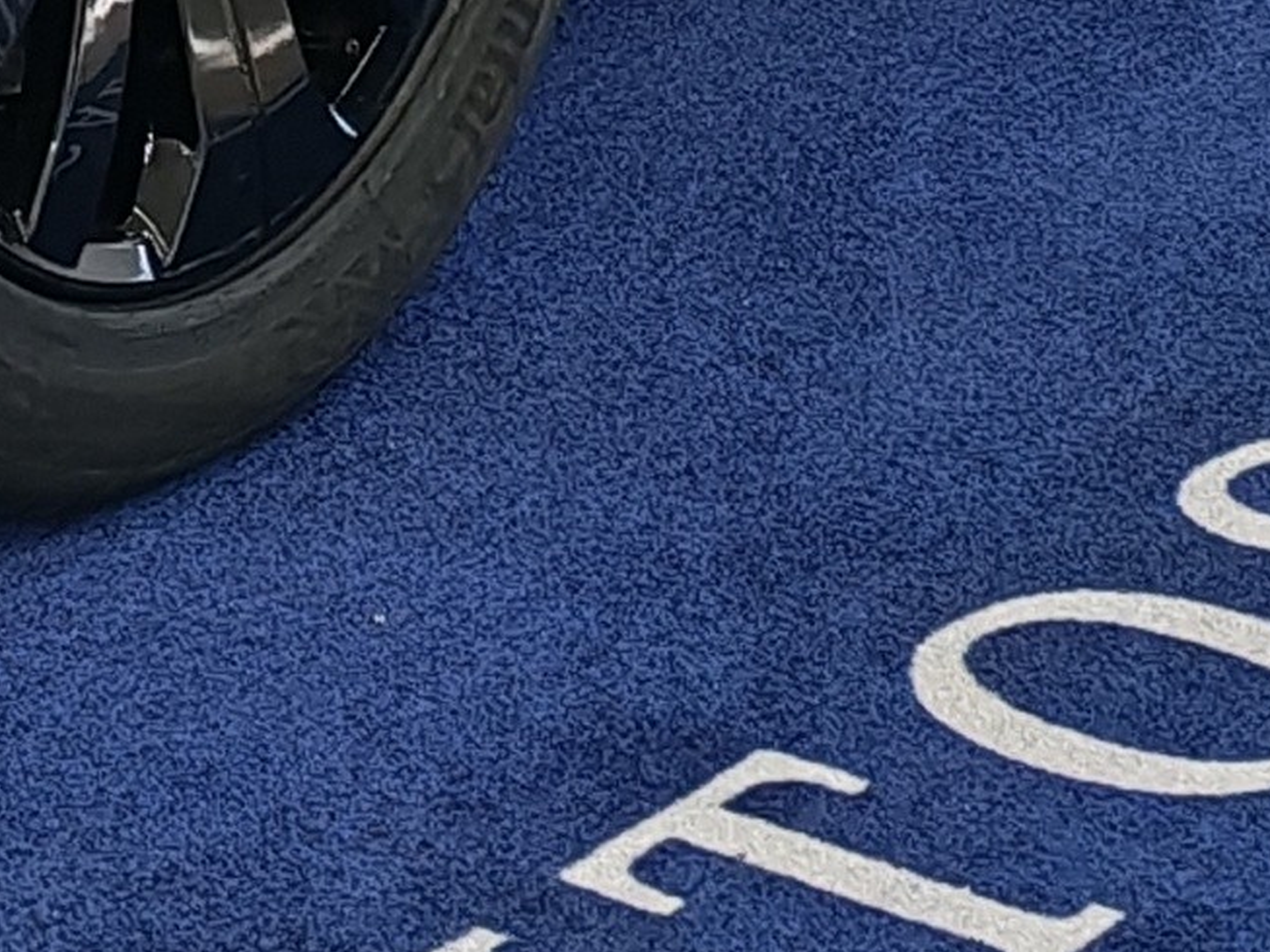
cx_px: -354
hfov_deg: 9.4
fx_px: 7596
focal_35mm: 207
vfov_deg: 6.9
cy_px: -1030
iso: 123
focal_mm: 6.12
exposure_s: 1/100
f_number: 1.9
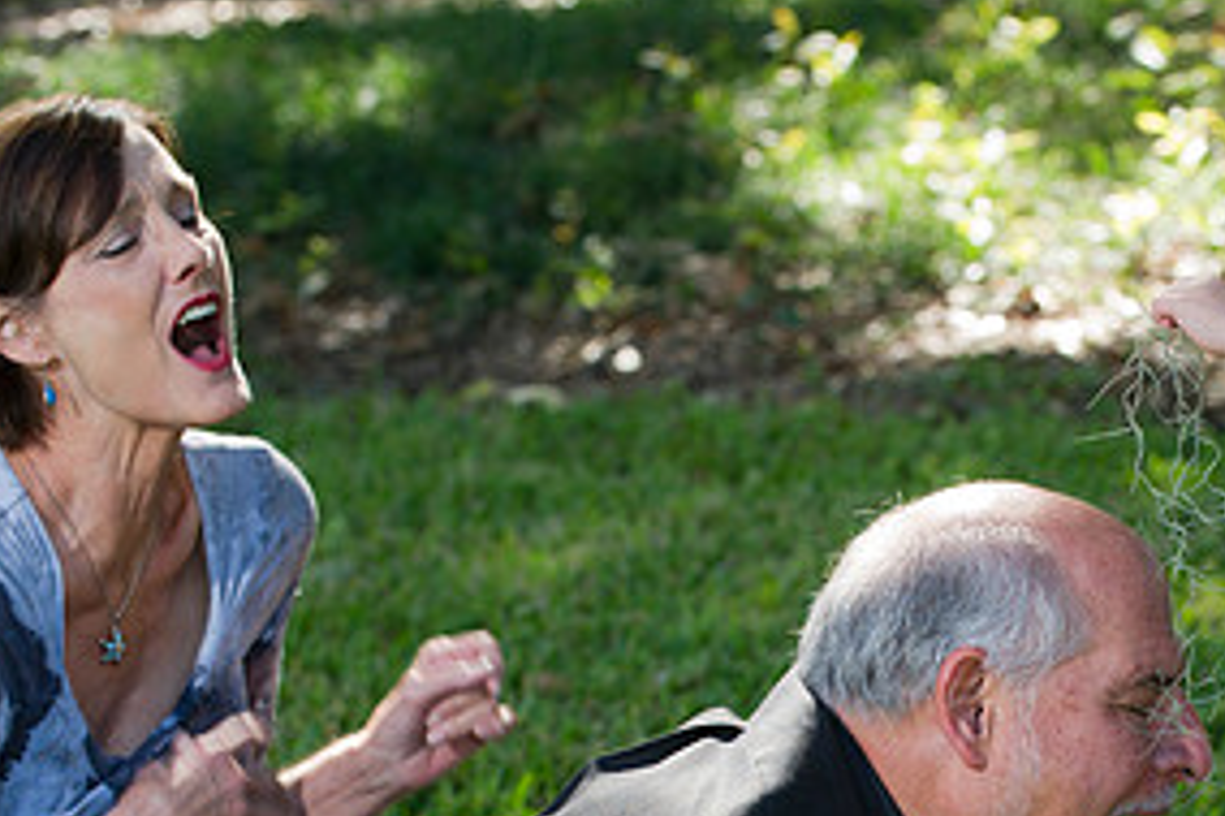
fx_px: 6801
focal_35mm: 200
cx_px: 876
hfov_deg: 10.3
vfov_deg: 6.8
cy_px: 738
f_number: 4
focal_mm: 98
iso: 250
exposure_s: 1/160
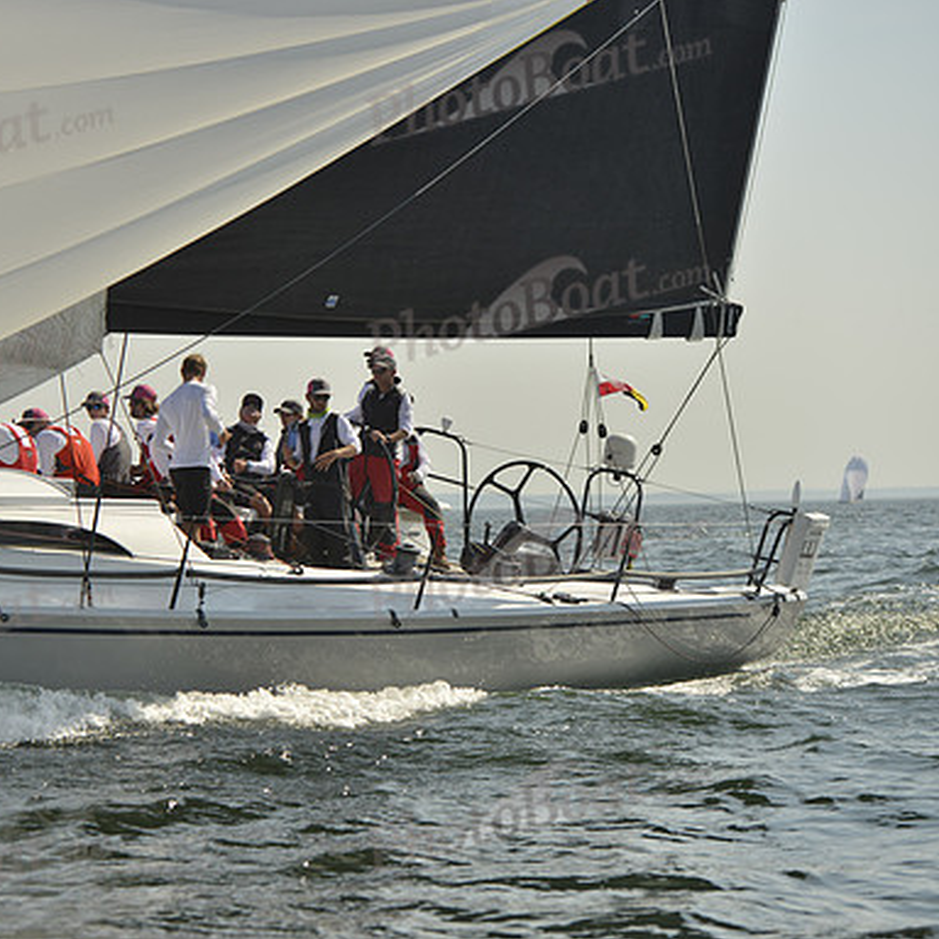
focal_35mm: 109
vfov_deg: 16.0
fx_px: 3345
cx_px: 242
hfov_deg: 15.9
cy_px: 468
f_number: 5
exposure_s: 1/2500
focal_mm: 85
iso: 200
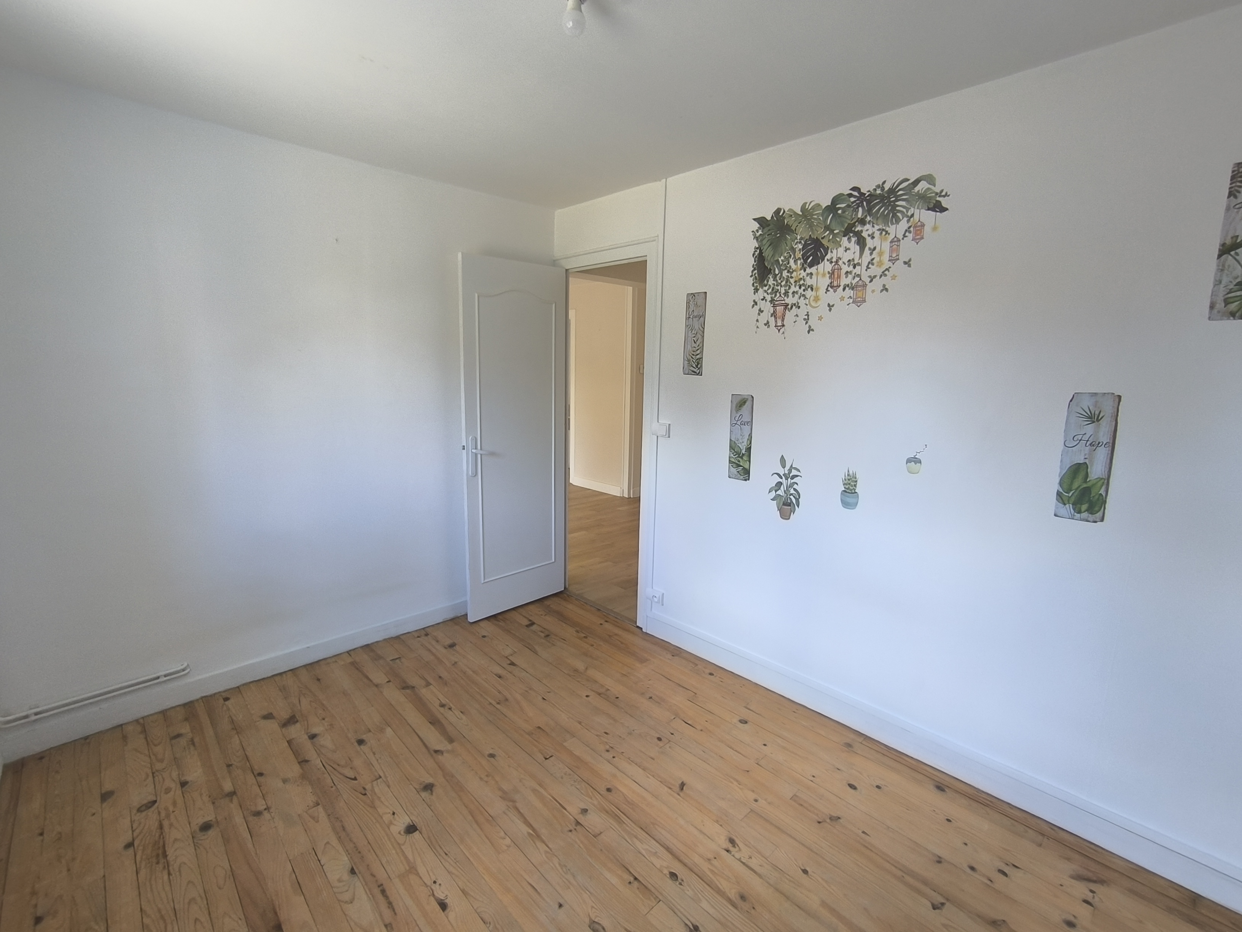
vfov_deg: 78.1
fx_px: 574
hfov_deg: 94.5
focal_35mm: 16
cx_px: 621
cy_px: 466
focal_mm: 1.65
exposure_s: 1/50
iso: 100
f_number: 2.2
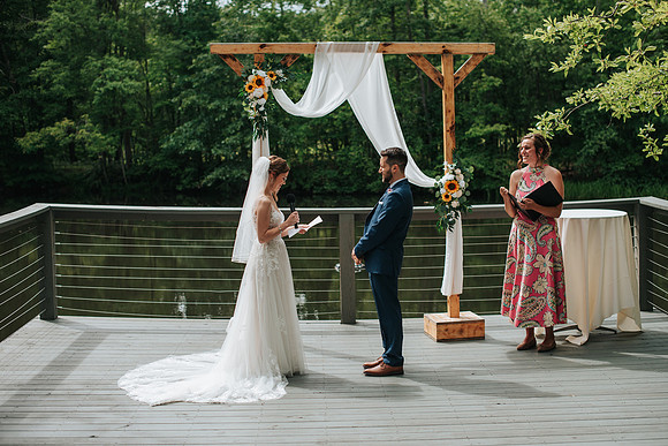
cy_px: 223
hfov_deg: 38.3
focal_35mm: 52
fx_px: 962
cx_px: 339
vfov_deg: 26.1
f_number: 2.8
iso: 100
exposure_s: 1/800
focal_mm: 50
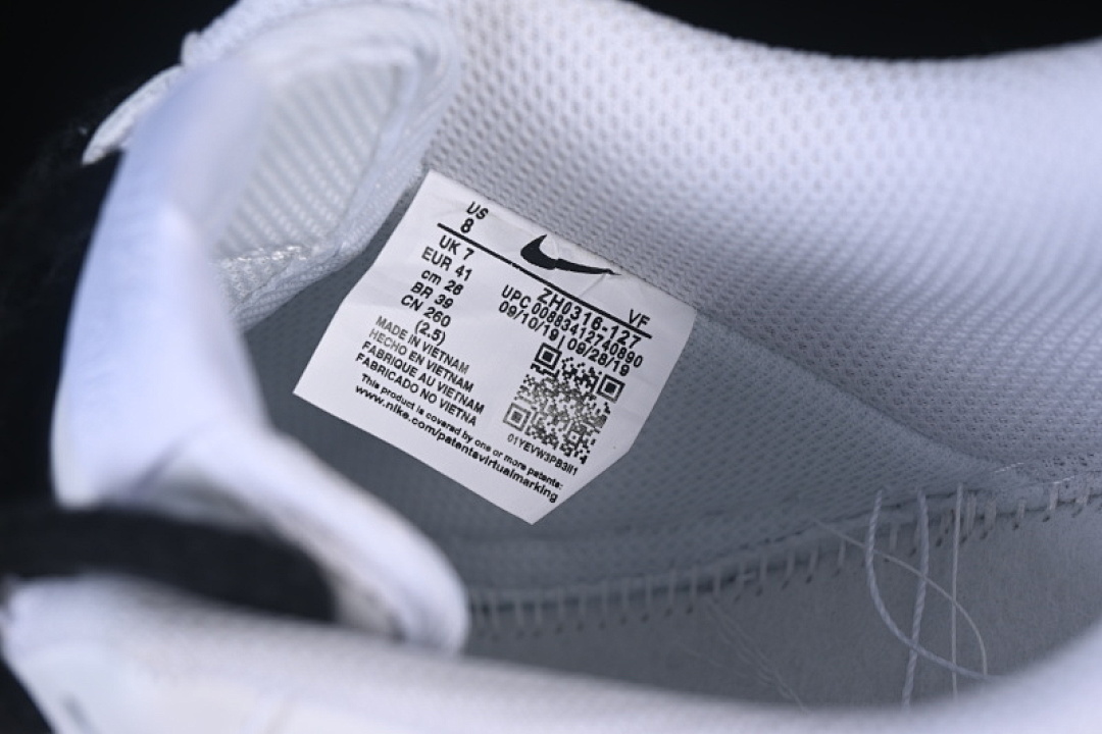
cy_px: 367
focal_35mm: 75
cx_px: 551
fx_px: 2296
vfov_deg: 18.2
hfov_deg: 27.0
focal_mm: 50
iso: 160
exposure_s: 1/80
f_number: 7.1
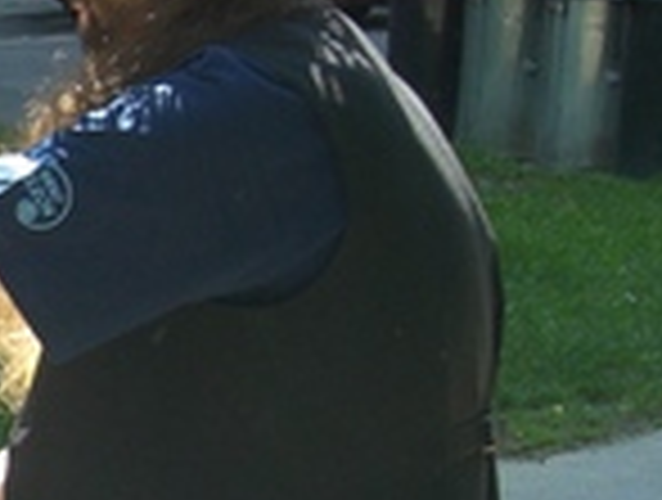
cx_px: -662
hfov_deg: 10.9
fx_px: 3163
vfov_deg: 9.0
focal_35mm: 165
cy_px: 518
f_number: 3.1
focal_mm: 6.3
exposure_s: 1/200
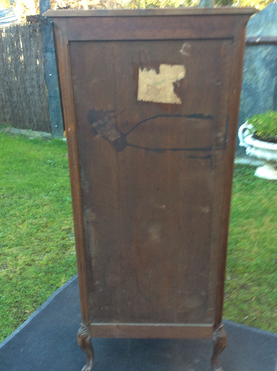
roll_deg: +0.8
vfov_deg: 52.7
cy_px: 185
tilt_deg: -27.1
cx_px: 150
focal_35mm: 35
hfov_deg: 40.6
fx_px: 374
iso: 32
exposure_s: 1/33
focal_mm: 3.3
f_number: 2.4
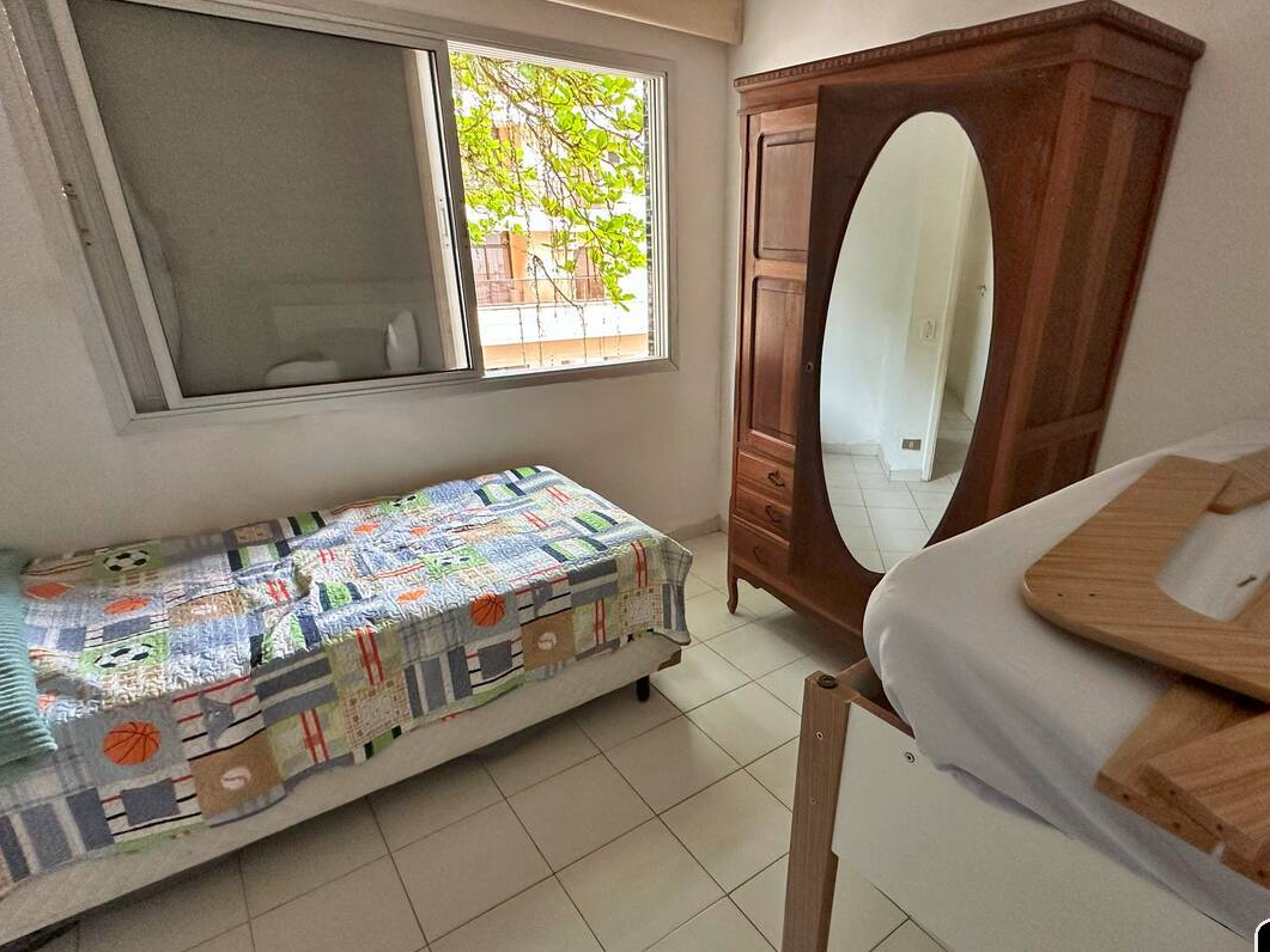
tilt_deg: -23.5
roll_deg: -1.2
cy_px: 532
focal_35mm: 19
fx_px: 697
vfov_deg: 68.5
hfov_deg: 84.2
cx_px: 717
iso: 250
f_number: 2.2
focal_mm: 2.22
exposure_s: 1/99
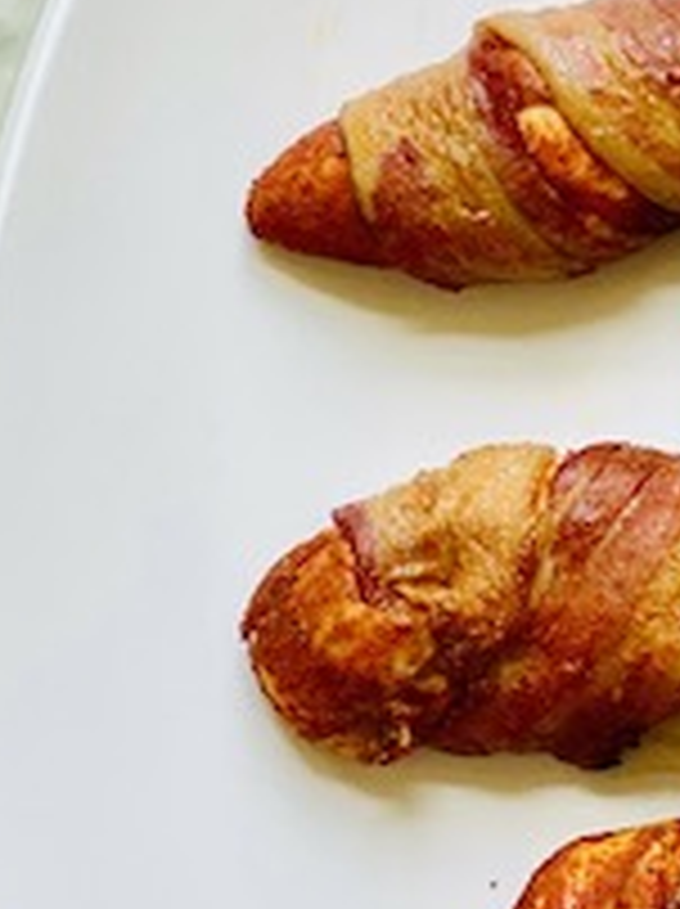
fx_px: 4515
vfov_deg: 11.5
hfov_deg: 8.5
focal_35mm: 172
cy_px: 529
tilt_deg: -84.7
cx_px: 856
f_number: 2
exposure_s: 1/122
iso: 80
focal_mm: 6
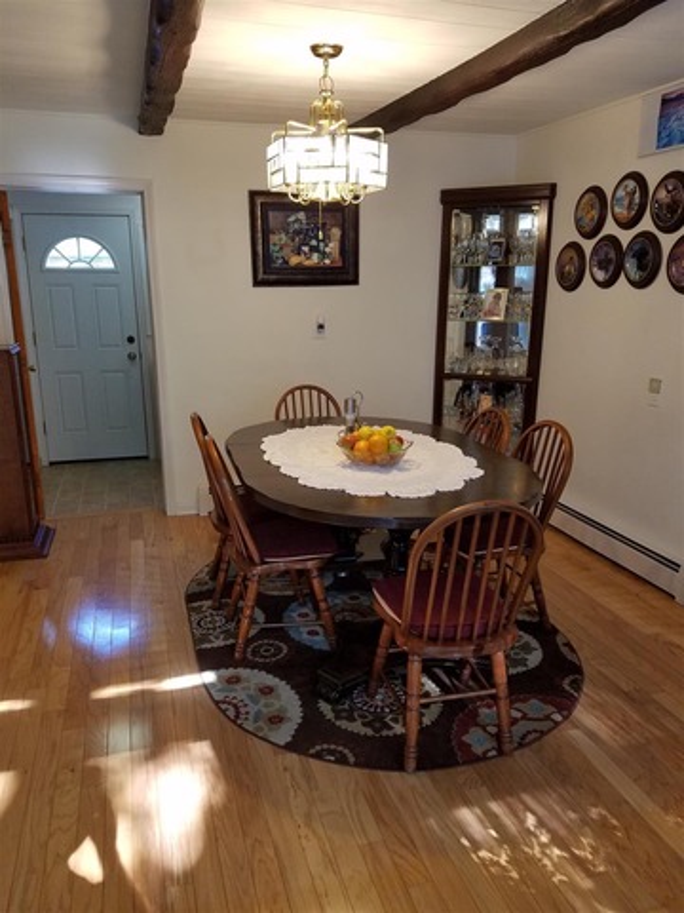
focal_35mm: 26
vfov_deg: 67.3
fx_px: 685
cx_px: 342
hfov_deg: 53.1
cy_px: 456
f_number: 1.7
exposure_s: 1/60
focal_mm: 4.2
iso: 125
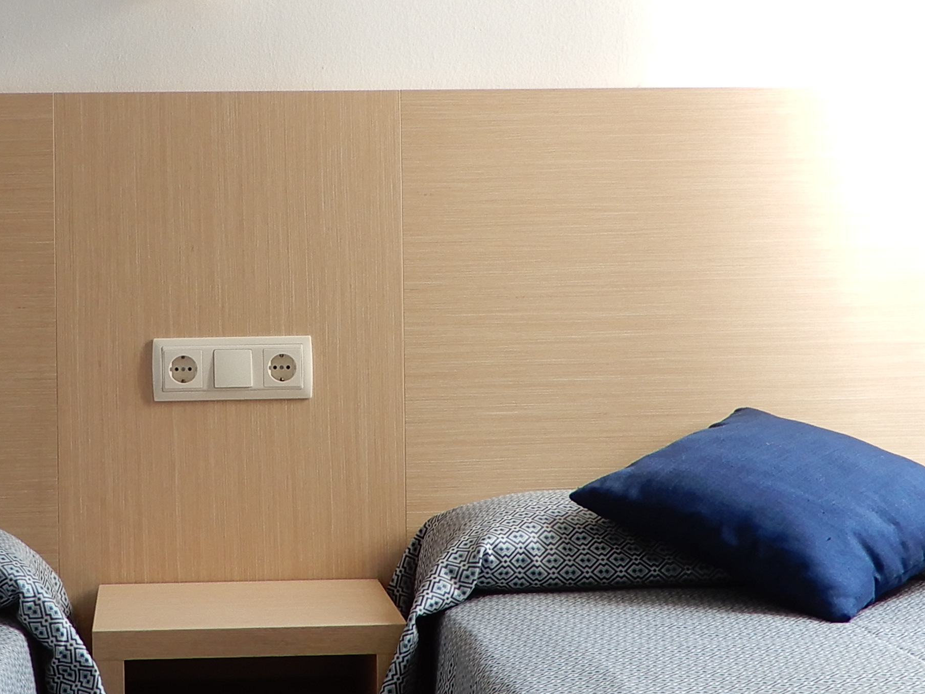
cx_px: 242
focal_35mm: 80
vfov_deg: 18.4
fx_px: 2138
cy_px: 270
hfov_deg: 24.2
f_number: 3.5
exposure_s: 1/15
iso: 80
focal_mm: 5
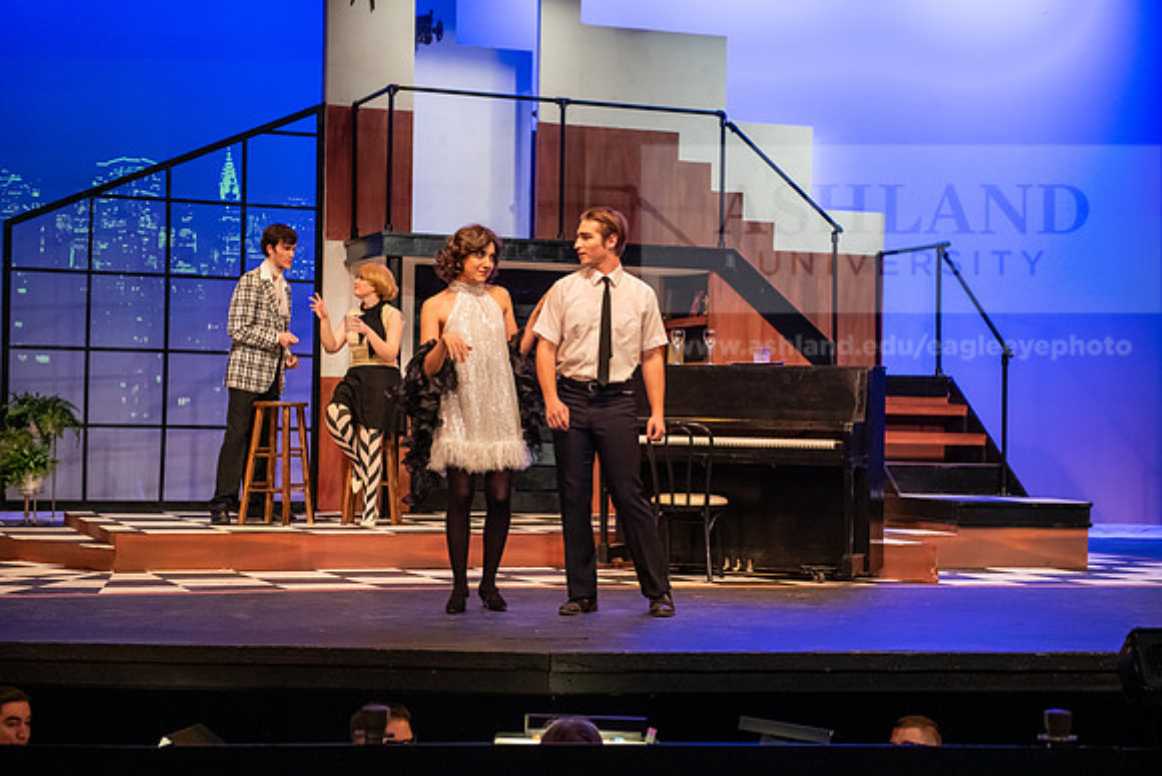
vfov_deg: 20.6
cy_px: 388
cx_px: 581
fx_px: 2131
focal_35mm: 66
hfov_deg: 30.5
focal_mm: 66
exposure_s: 1/200
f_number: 3.5
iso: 3200
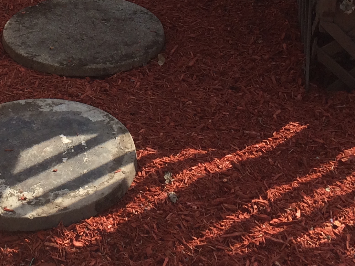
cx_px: 34
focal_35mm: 95
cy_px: -117
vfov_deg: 14.6
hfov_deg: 20.2
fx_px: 974
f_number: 2.2
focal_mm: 4.12
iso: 32
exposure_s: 1/1001
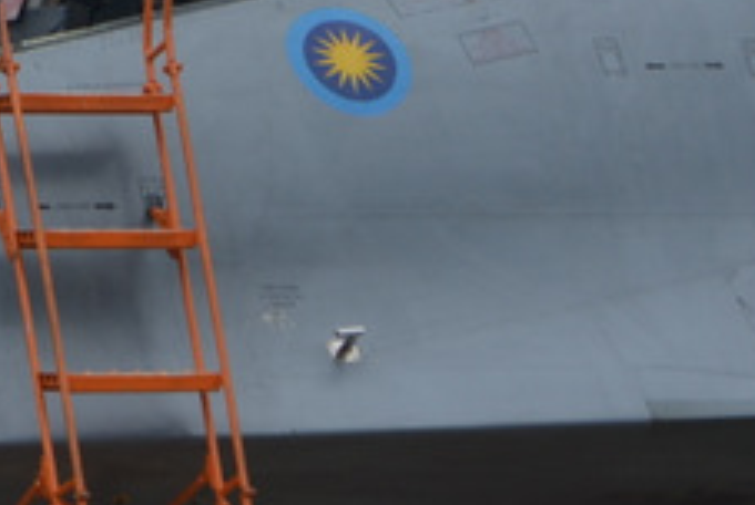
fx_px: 6106
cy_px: 13
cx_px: -153
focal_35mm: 291
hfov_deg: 7.0
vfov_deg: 4.7
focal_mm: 55
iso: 100
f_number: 6.3
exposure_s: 1/160
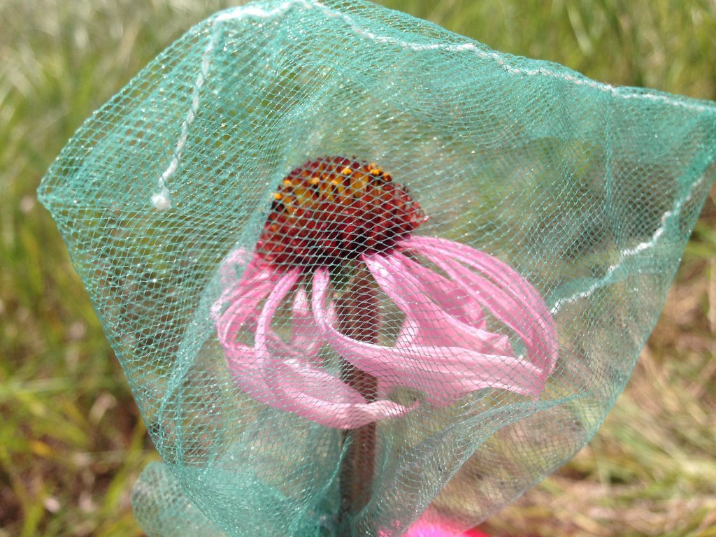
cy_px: 268
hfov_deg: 55.4
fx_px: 683
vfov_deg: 42.9
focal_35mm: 33
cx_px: 358
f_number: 2.4
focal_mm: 4.12
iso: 50
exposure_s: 1/1391
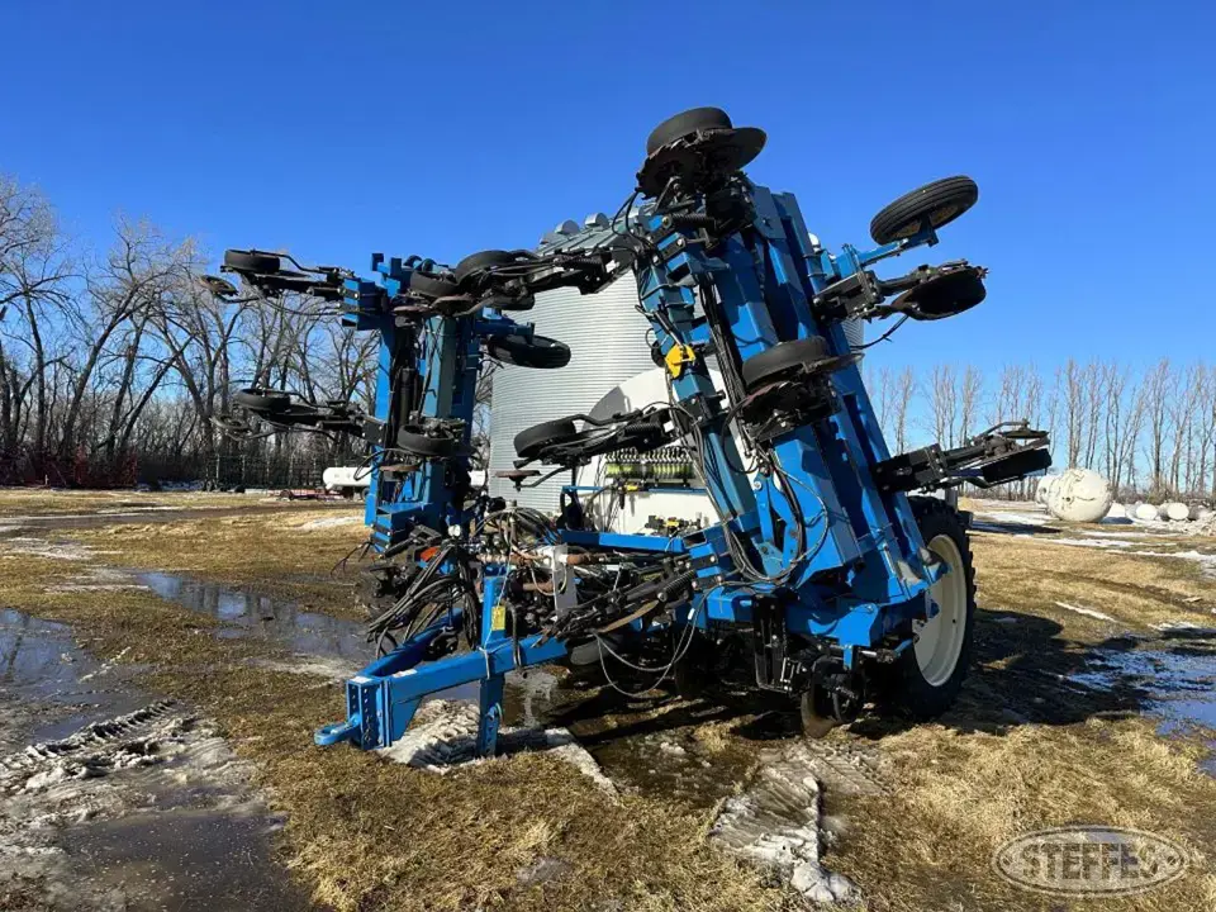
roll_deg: +0.7
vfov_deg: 56.8
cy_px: 456
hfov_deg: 71.6
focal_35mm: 24
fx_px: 843
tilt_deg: +4.8
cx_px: 608
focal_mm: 6.86
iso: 80
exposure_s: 1/3861
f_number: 1.78
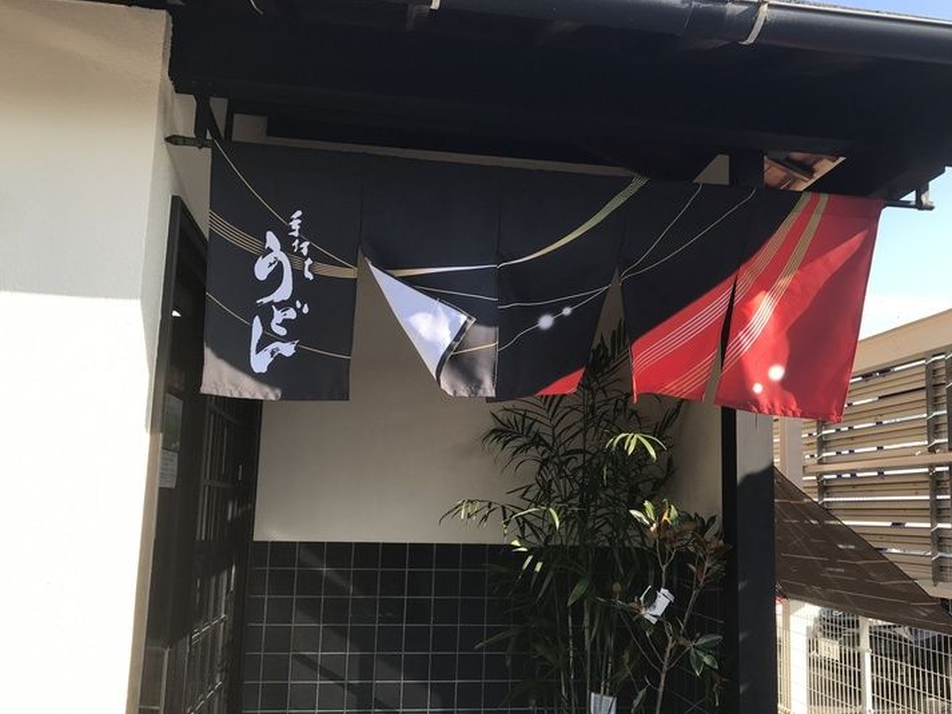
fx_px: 880
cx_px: 533
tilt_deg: +7.3
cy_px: 394
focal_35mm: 32
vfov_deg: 44.1
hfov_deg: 56.7
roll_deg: -1.8
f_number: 1.8
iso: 20
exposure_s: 1/598
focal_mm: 3.99
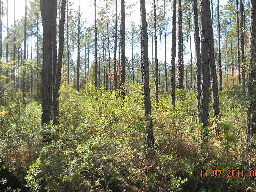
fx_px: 296
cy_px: 86
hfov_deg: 46.7
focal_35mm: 40
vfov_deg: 35.9
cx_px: 144
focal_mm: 6.3
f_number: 3.6
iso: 80
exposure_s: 1/192
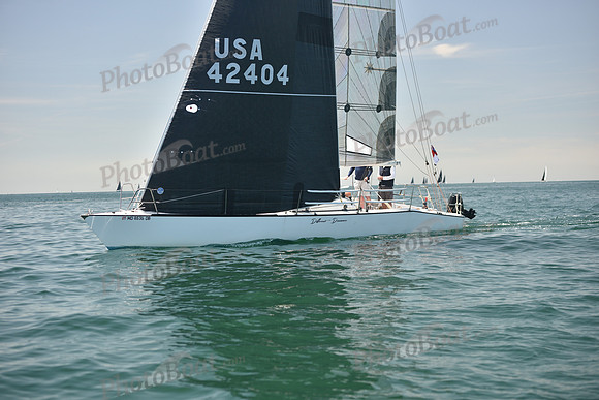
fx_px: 1165
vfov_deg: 19.5
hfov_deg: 28.8
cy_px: 200
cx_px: 300
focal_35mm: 70
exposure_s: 1/800
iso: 250
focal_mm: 70
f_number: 3.2
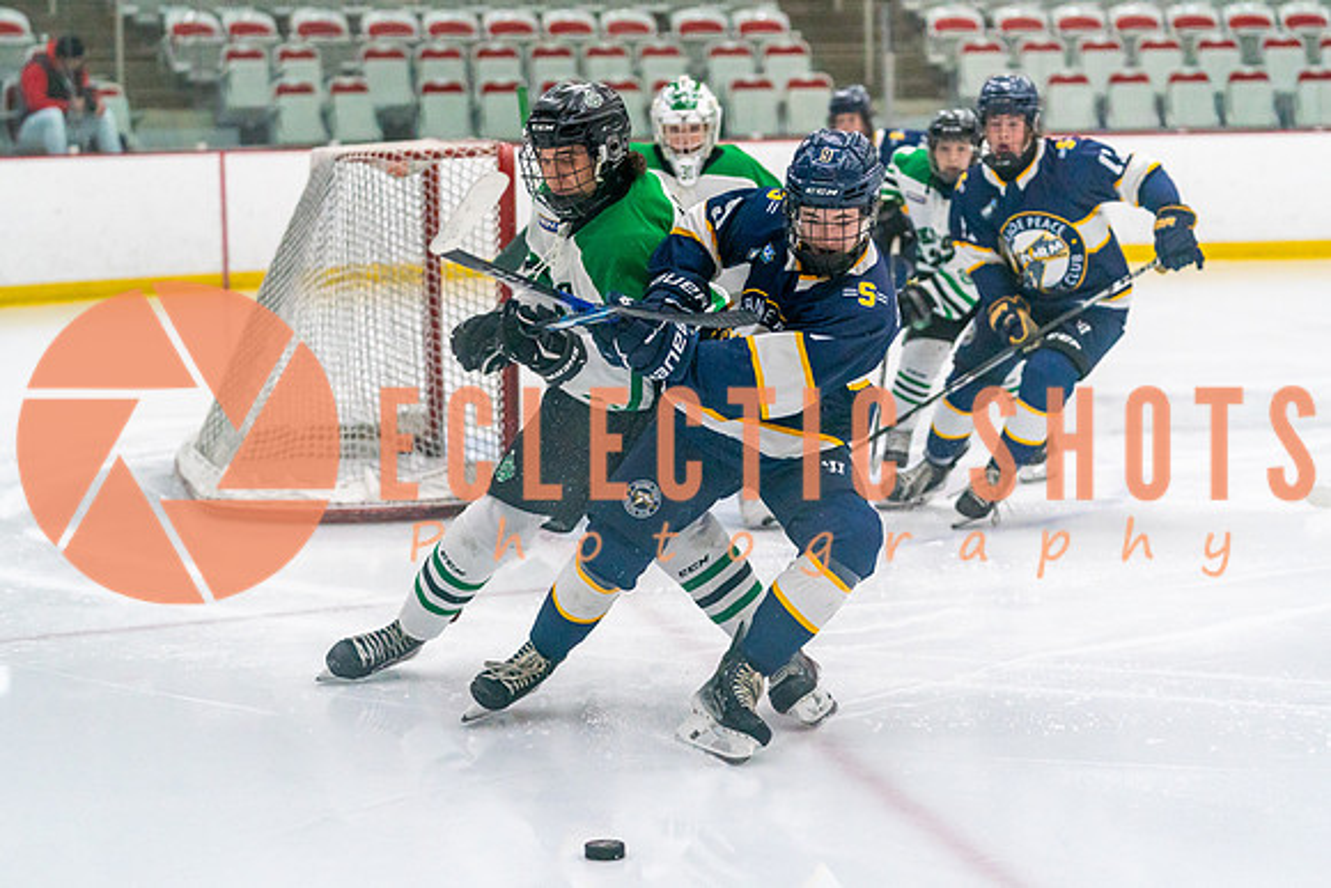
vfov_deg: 15.6
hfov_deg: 23.2
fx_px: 3238
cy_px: 412
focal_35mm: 88
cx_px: 617
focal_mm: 78
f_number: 2.8
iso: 4000
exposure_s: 1/1600
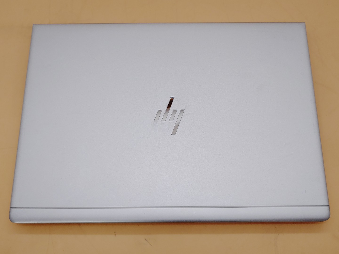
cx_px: 170
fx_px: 323
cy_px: 127
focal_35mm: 33
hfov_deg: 55.4
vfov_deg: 42.9
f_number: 1.8
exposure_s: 1/167
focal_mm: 4.36
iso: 50
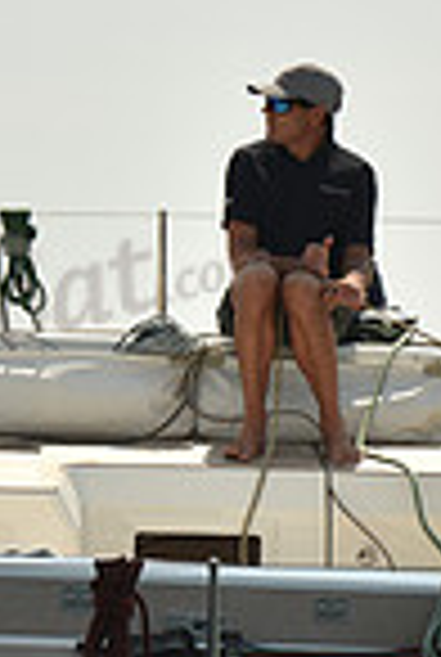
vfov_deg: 5.8
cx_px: 506
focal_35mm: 357
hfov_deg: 3.9
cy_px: 500
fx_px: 6529
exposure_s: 1/800
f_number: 9
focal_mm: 90
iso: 250
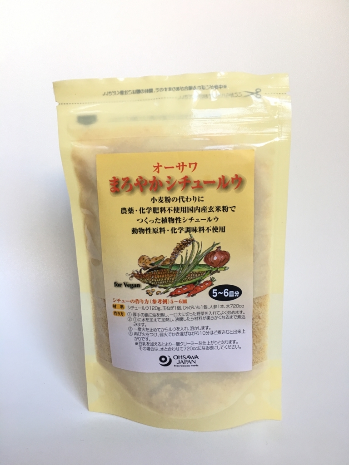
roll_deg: +1.7
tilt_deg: -14.1
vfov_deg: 61.7
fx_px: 390
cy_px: 232
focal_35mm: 29
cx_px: 174
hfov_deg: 48.2
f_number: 2.2
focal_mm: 4.15
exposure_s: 1/33
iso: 32
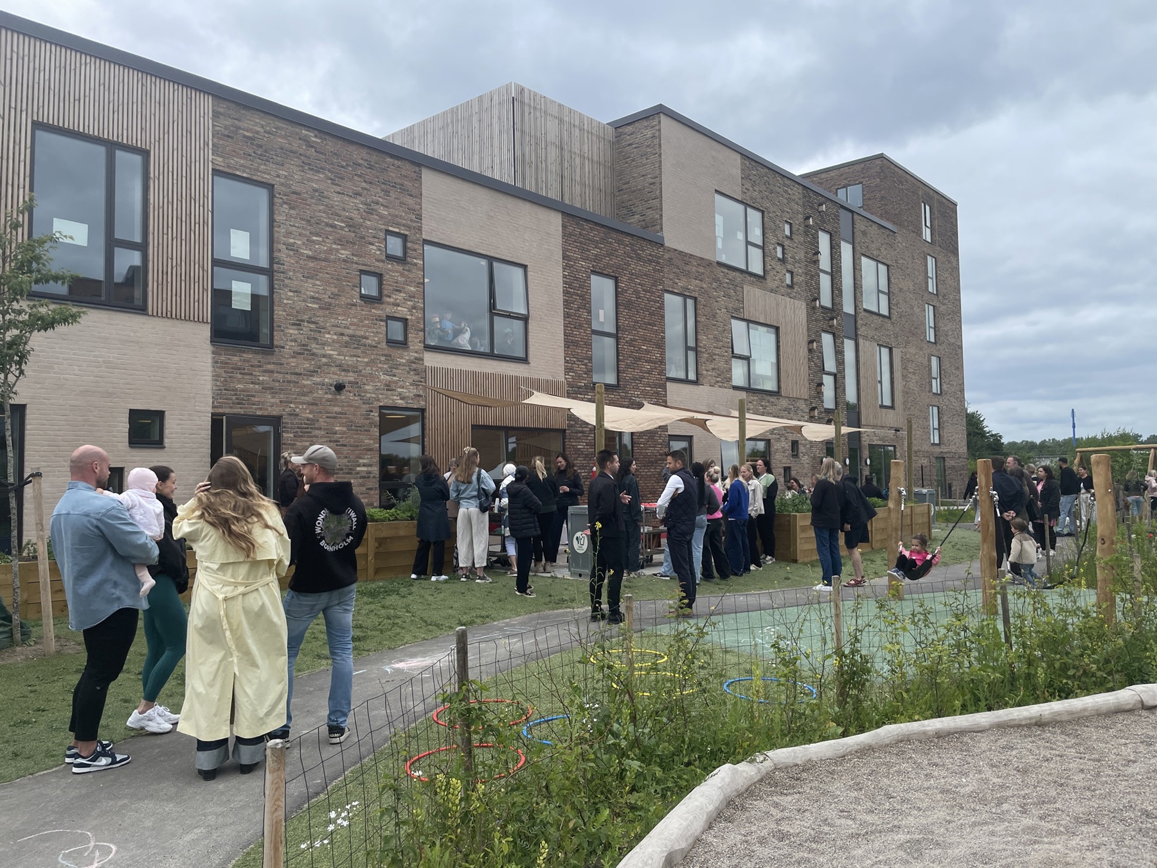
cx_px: 578
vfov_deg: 53.1
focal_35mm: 26
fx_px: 869
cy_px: 434
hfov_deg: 67.3
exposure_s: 1/2817
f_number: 1.6
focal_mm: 4.2
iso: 32
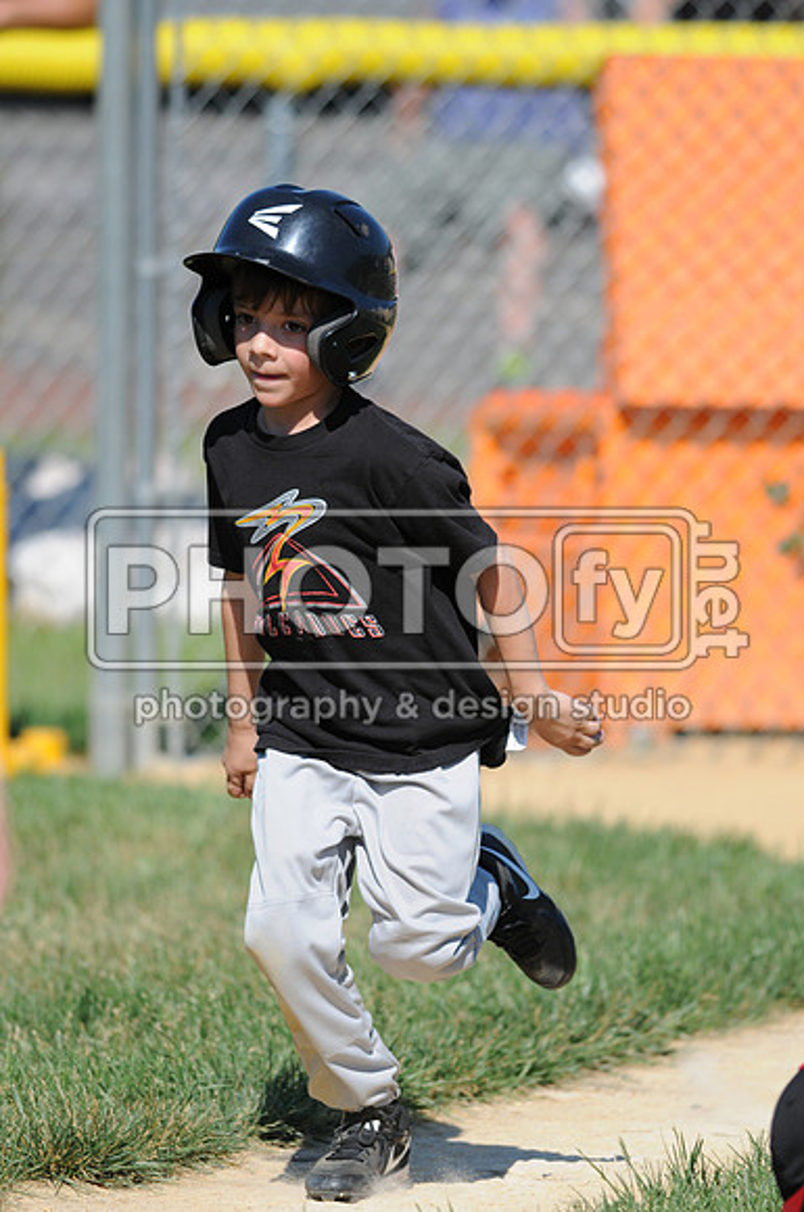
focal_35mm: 450
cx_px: 402
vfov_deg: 4.6
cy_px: 606
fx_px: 15119
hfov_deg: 3.0
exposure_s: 1/2000
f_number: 4
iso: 200
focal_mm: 300
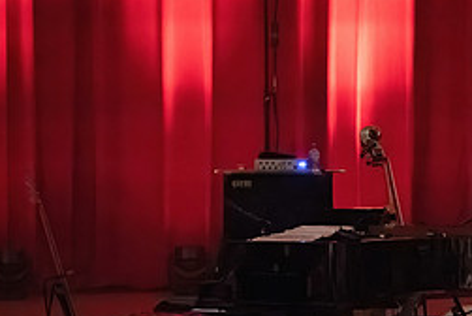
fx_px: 6104
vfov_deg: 3.0
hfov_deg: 4.4
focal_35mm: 465
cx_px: 536
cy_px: 180
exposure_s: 1/320
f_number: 5.6
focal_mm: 200
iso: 25600
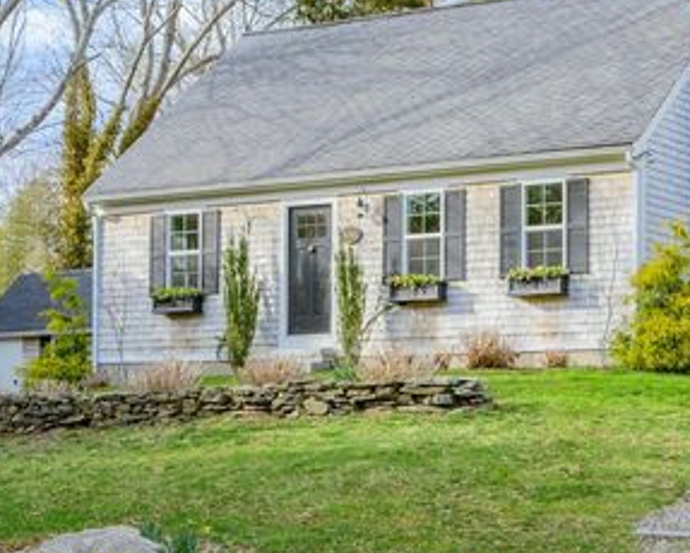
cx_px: 377
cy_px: 251
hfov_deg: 38.0
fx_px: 1001
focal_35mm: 49
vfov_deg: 30.9
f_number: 8
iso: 250
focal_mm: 30
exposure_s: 1/160
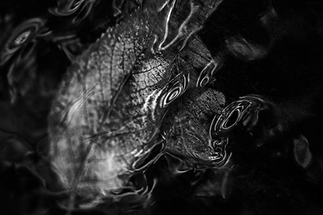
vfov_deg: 6.5
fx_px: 1883
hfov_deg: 9.8
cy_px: 108
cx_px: 162
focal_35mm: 210
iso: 1250
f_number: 6.7
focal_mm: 210
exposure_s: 1/640
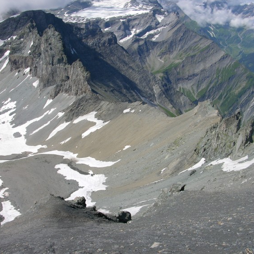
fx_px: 349
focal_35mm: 42
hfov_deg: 40.0
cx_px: 127
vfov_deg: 39.9
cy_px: 148
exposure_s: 1/268
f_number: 6.3
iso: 50
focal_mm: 8.9
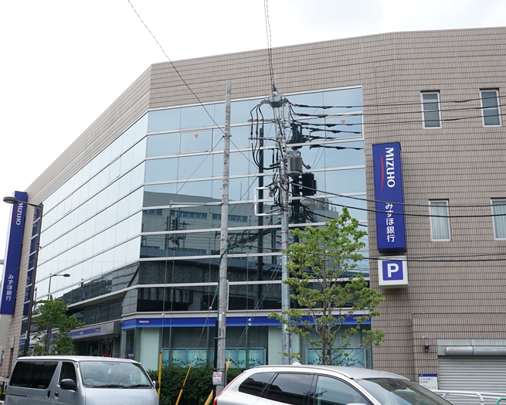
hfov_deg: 46.8
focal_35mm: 39
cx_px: 263
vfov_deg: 38.2
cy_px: 201
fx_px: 584
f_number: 6.3
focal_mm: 23
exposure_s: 1/200
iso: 100
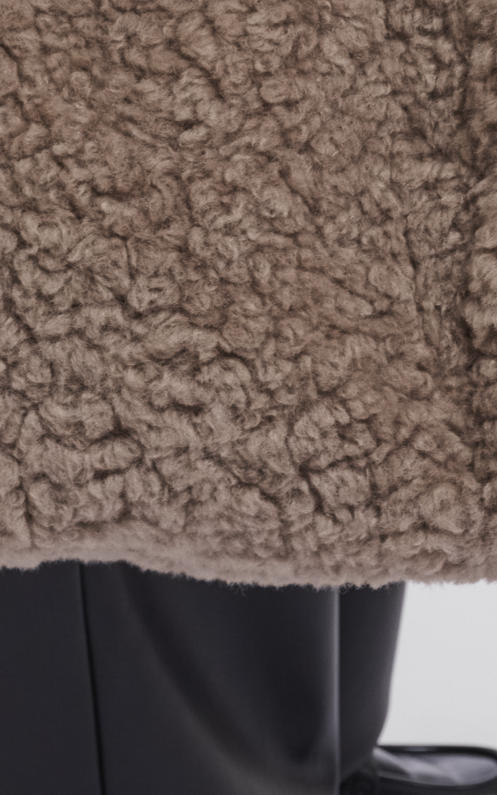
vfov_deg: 9.1
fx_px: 4962
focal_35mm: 229
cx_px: 47
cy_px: -87
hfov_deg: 5.7
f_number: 8
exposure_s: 1/160
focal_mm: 73
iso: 125
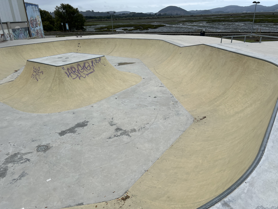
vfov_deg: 53.1
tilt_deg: -22.1
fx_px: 209
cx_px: 139
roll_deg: +0.3
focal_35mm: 26
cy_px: 104
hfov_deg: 67.3
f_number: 1.5
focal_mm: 5.7
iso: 50
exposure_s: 1/3460
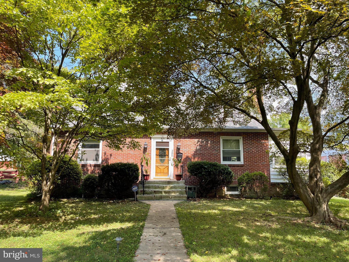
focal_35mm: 26
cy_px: 131
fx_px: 262
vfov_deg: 53.0
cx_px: 174
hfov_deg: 67.3
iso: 32
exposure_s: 1/457
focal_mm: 5.1
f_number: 1.6
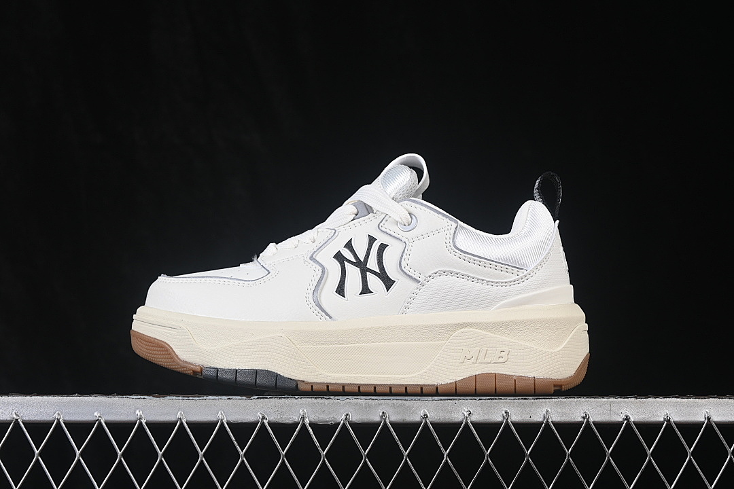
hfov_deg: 27.0
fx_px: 1529
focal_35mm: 75
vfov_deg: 18.2
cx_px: 367
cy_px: 244
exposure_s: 1/80
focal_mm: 50
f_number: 8
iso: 160
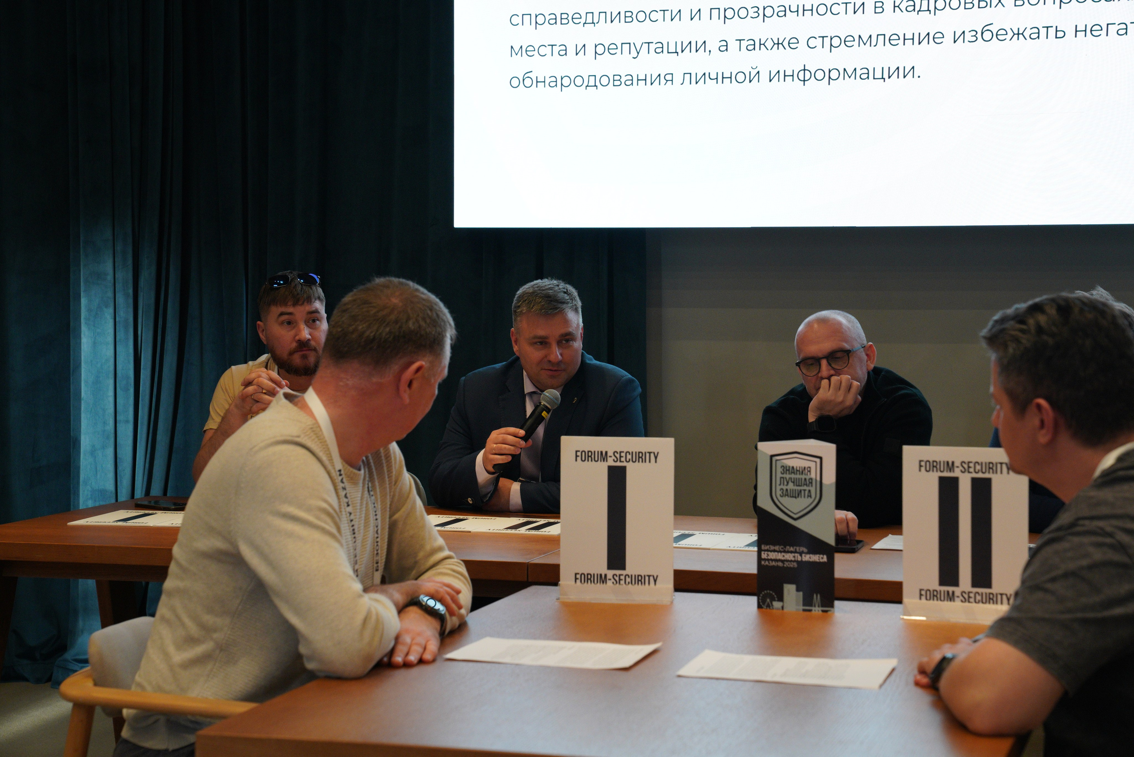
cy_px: 378
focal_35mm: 70
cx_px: 567
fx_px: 2205
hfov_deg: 28.8
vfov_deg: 19.5
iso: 2500
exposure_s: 1/125
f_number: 6.3
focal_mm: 70
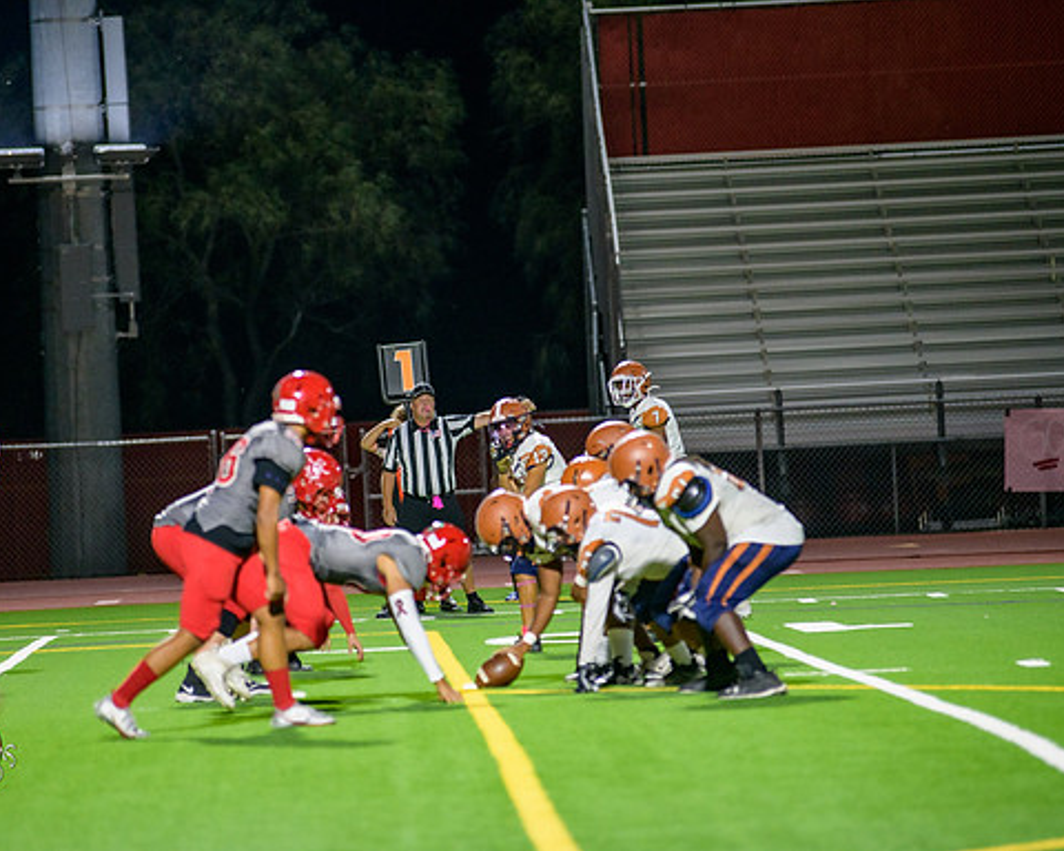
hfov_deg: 8.5
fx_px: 7148
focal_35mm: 227
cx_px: 439
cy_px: 427
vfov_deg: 6.8
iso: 1600
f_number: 2.8
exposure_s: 1/250
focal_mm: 200
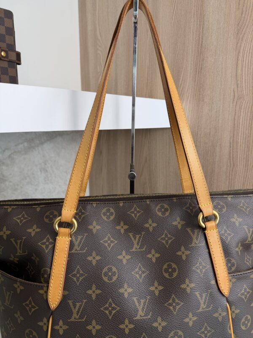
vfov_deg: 71.6
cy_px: 169
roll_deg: -0.2
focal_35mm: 24
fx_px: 234
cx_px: 126
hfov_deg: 56.8
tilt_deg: -10.6
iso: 64
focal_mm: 6.76
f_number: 1.78
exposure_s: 1/120
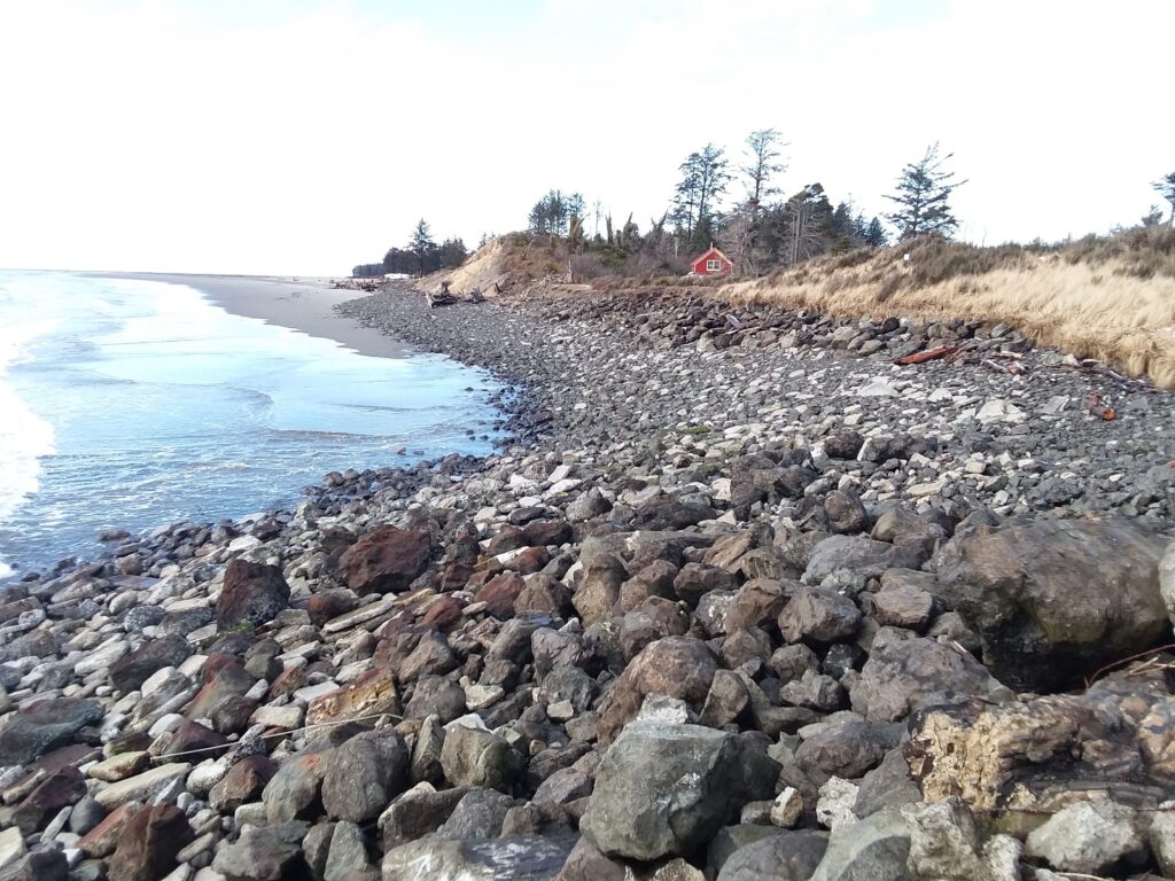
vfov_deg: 51.4
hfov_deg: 65.3
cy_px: 440
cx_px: 588
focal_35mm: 27
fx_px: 916
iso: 50
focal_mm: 2.91
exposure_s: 1/351
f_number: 1.9
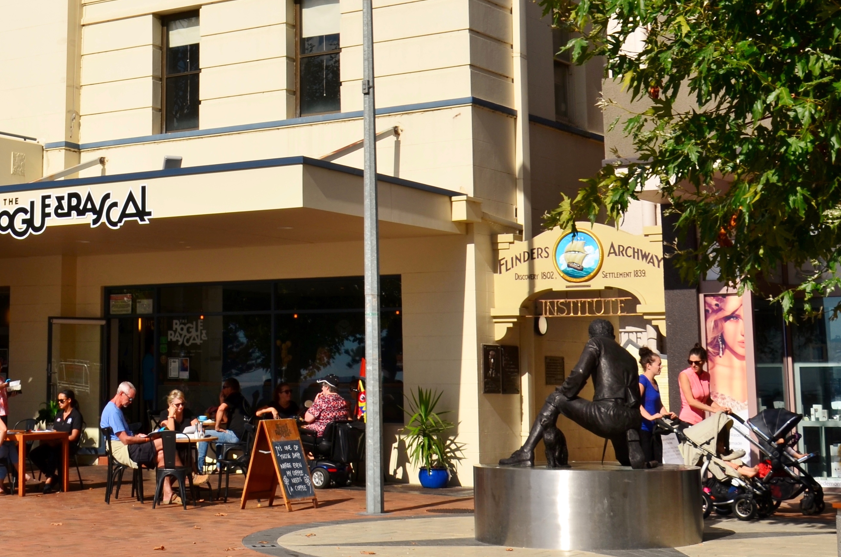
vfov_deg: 19.6
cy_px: 76
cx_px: 132
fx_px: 1585
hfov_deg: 28.9
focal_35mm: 68
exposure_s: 1/200
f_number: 13
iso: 100
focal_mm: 24
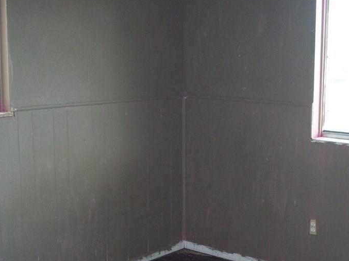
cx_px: 228
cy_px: 166
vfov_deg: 26.0
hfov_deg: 34.1
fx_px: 564
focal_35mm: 56
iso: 160
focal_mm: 6.2
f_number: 2.8
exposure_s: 1/45
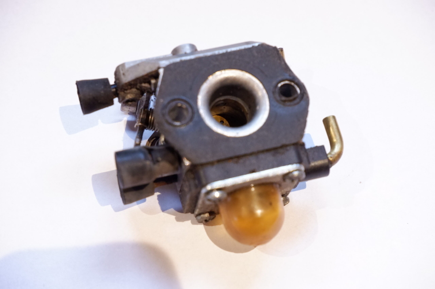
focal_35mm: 68
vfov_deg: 20.0
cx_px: 218
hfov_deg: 29.7
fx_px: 821
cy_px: 144
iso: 3200
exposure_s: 1/30
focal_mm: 45
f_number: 5.6
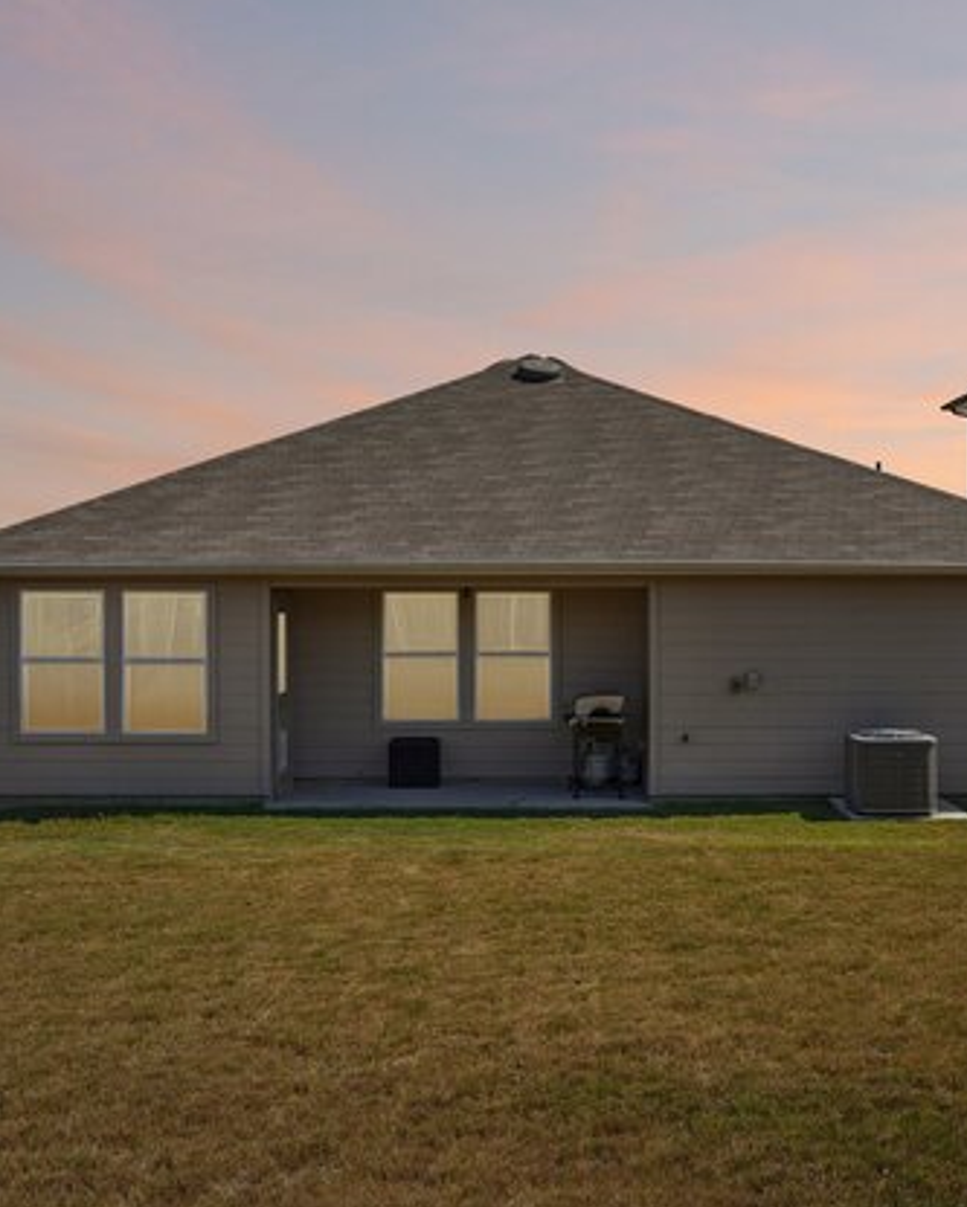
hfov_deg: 37.5
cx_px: 549
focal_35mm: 40
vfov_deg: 46.1
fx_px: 1421
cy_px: 596
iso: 100
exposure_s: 1/250
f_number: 8
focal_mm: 27.5
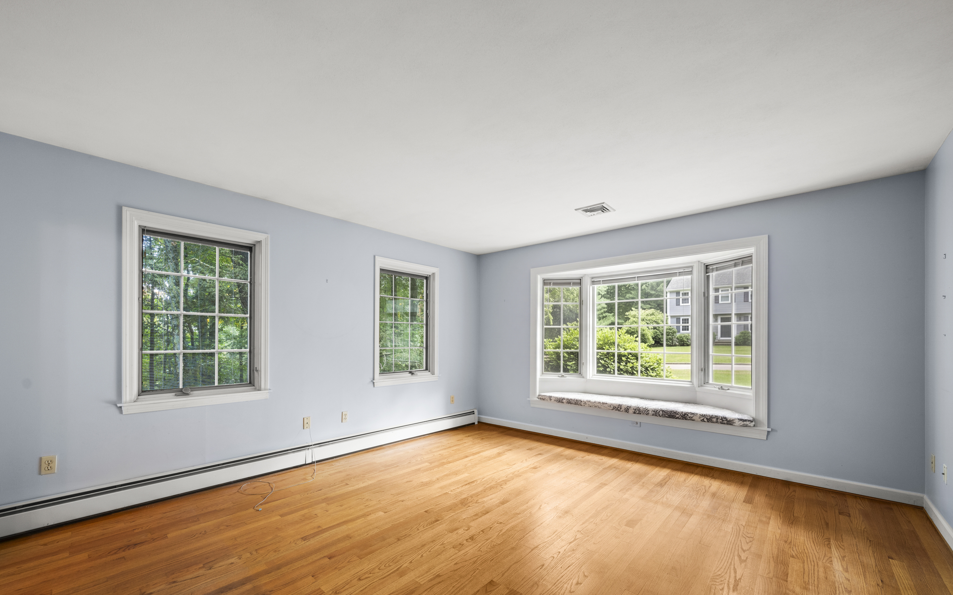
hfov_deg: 101.4
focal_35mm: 15
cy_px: 333
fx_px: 390
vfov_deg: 74.5
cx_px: 453
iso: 400
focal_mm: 14
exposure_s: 1/1.67
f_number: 8
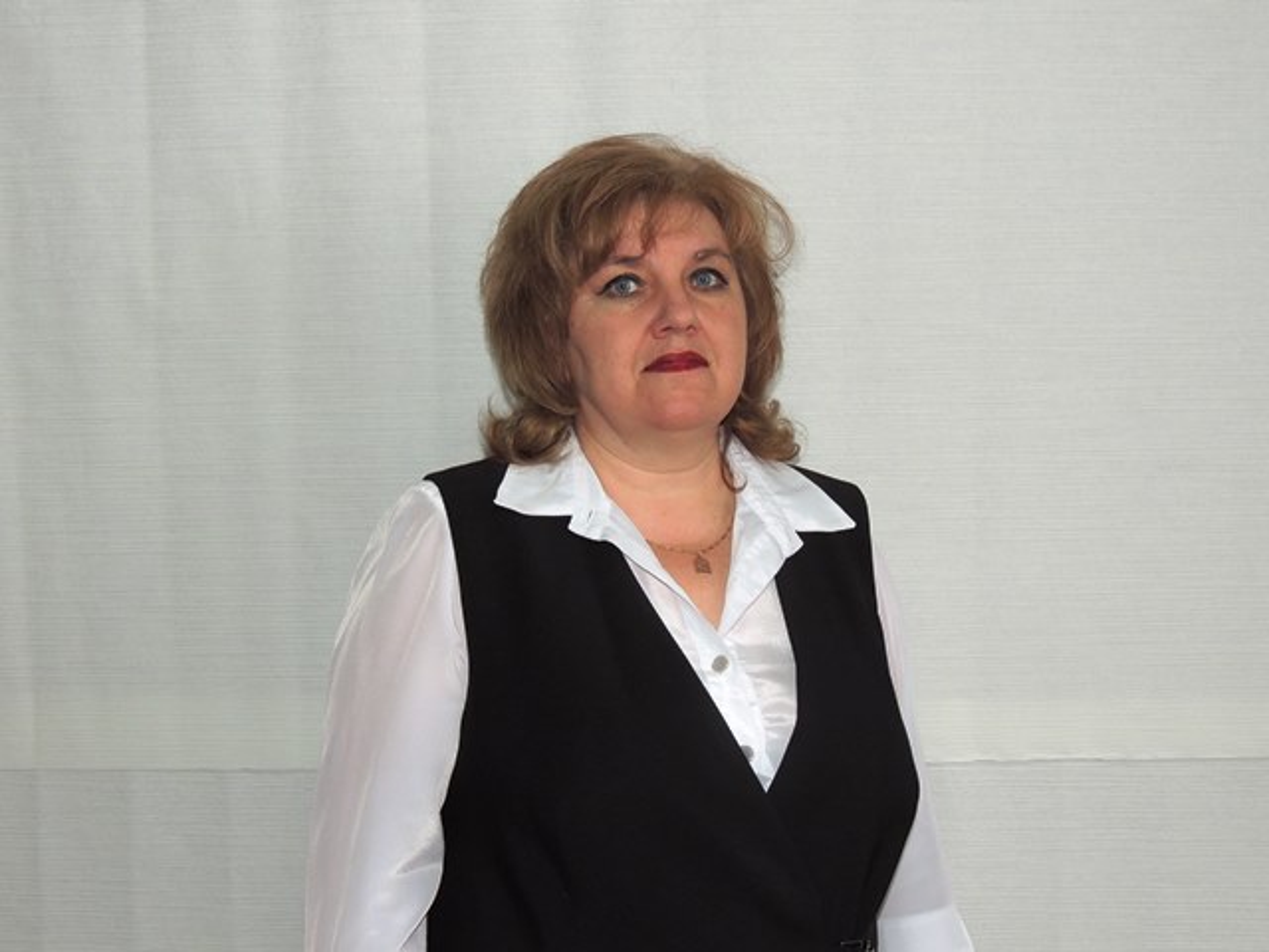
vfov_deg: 30.9
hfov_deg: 40.4
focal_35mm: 47
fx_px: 1723
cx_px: 634
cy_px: 476
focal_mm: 8.3
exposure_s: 1/30
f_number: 3.5
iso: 200
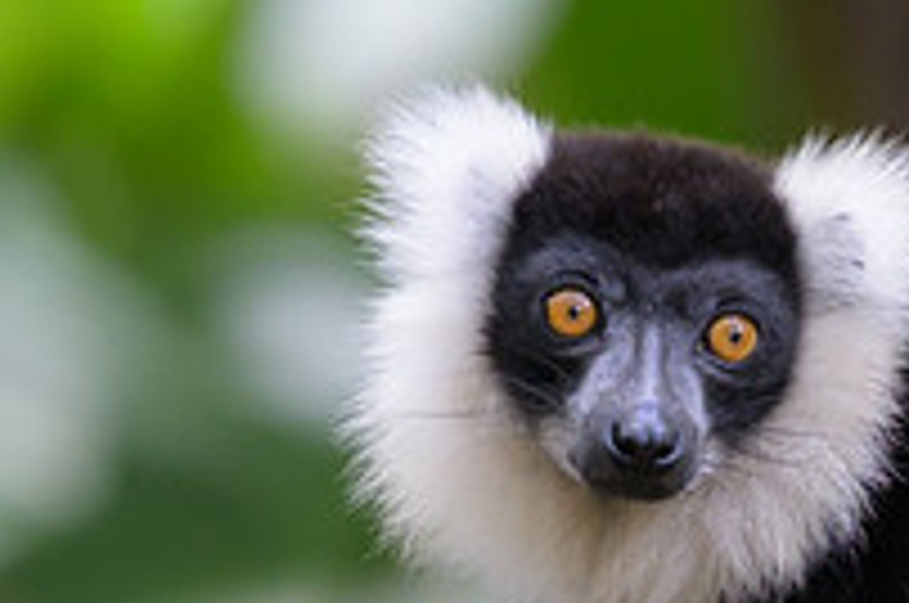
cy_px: 402
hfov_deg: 1.5
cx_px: 470
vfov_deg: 1.0
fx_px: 35520
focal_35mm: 1409
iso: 2000
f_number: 2.8
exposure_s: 1/1250
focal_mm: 400
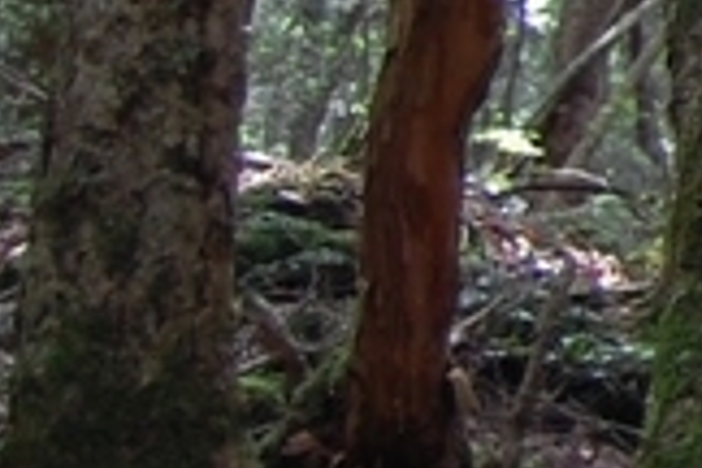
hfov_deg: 8.2
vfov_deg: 6.7
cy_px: -325
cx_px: 2349
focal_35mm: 200
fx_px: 3900
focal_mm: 18
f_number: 3.5
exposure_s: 1/50
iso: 400
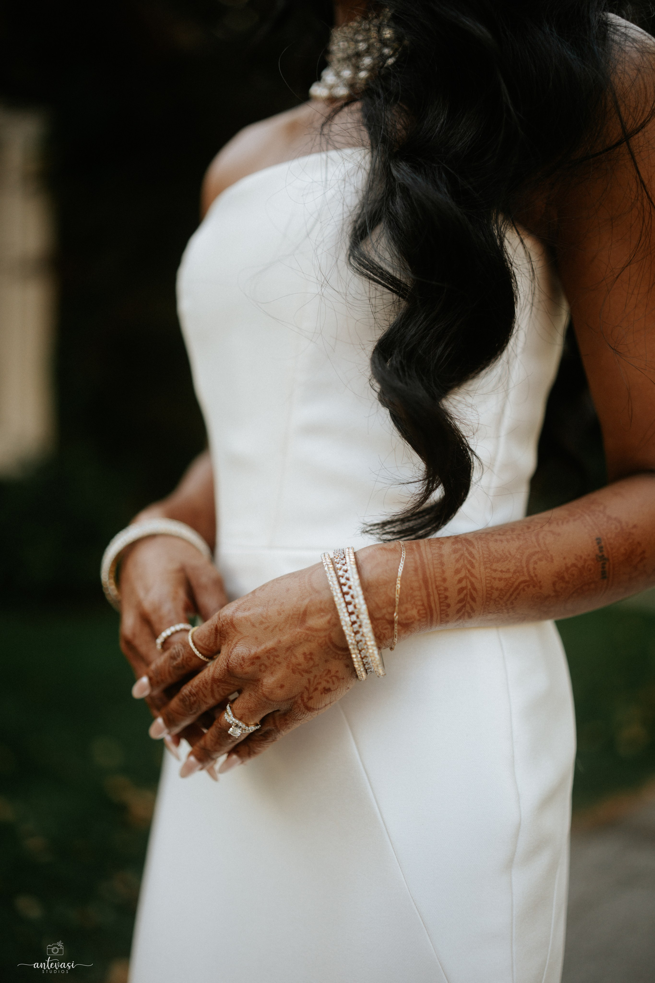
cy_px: 492
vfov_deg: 54.4
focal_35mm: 35
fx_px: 955
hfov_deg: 37.9
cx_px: 328
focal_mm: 35
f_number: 1.4
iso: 160
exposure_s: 1/400
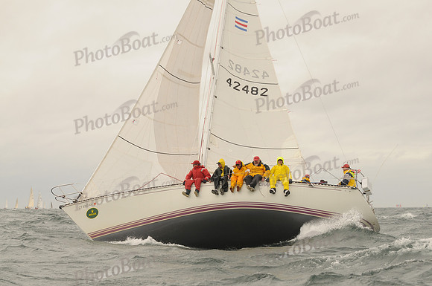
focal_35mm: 105
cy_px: 143
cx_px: 216
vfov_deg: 13.0
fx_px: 1258
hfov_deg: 19.5
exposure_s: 1/1000
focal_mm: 70
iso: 200
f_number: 5
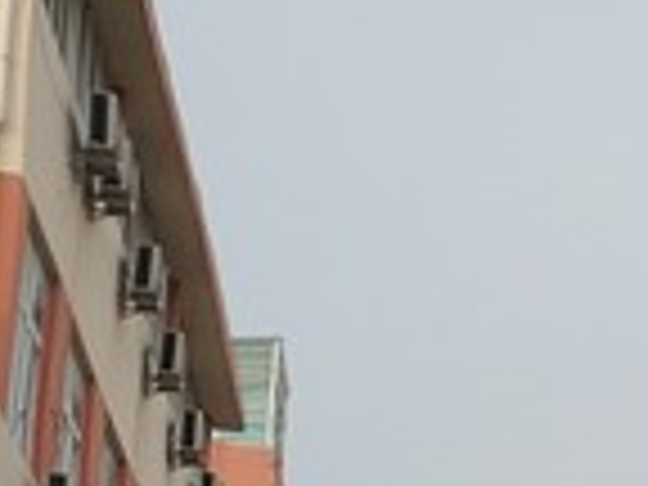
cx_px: 1125
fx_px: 3332
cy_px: 999
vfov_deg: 7.9
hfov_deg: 10.5
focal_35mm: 178
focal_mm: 4.5
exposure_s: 1/714
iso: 100
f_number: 2
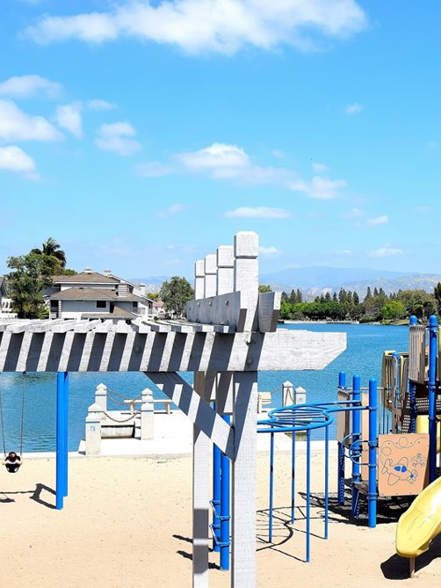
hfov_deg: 26.7
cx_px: 387
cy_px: 290
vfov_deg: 36.2
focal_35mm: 53
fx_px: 900
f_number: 10
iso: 200
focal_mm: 24
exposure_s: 1/400
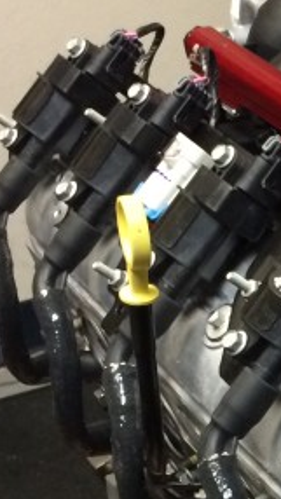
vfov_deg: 18.0
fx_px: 1549
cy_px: 461
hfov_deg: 9.6
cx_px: 595
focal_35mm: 117
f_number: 2.2
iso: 200
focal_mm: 4.12
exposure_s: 1/30
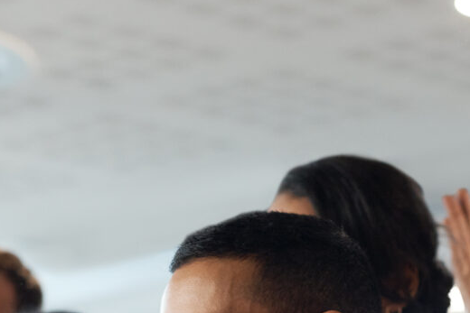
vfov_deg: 6.9
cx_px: 316
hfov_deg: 10.4
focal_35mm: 197
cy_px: 425
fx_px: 2573
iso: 200
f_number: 2.2
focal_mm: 50
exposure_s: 1/200
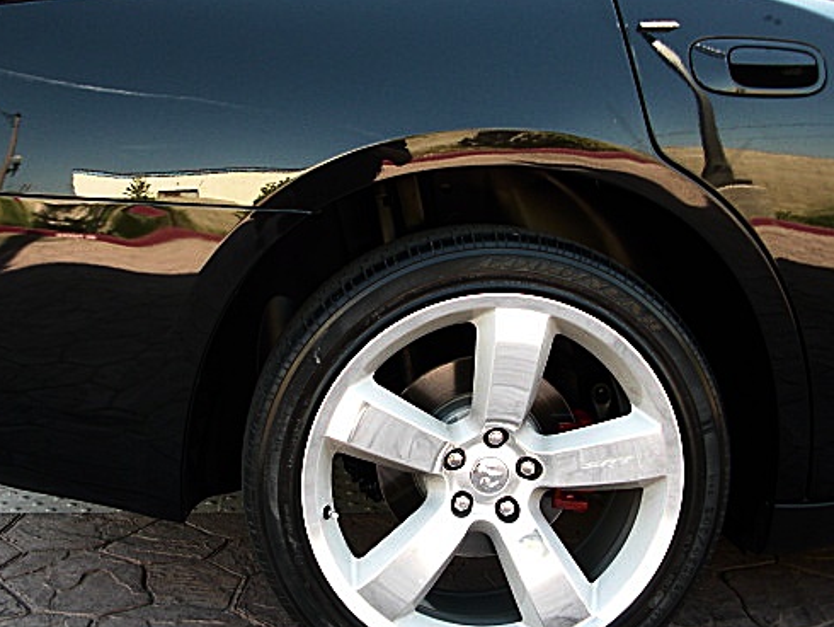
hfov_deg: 40.3
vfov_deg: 30.9
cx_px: 357
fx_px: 1133
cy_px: 291
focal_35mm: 47
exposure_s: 1/125
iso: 100
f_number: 2.8
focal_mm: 6.3
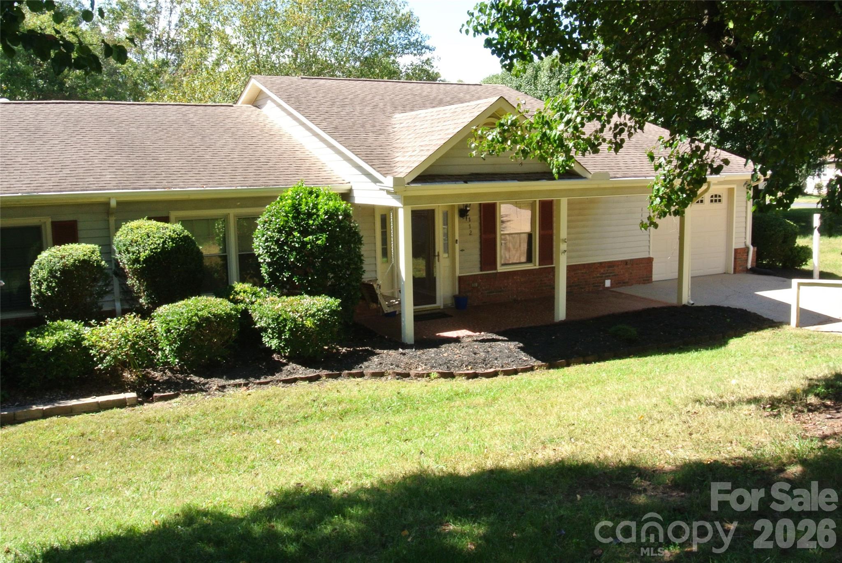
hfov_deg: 58.7
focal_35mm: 32
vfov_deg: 41.2
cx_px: 421
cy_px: 282
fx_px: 749
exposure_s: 1/60
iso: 400
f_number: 16
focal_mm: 12.2
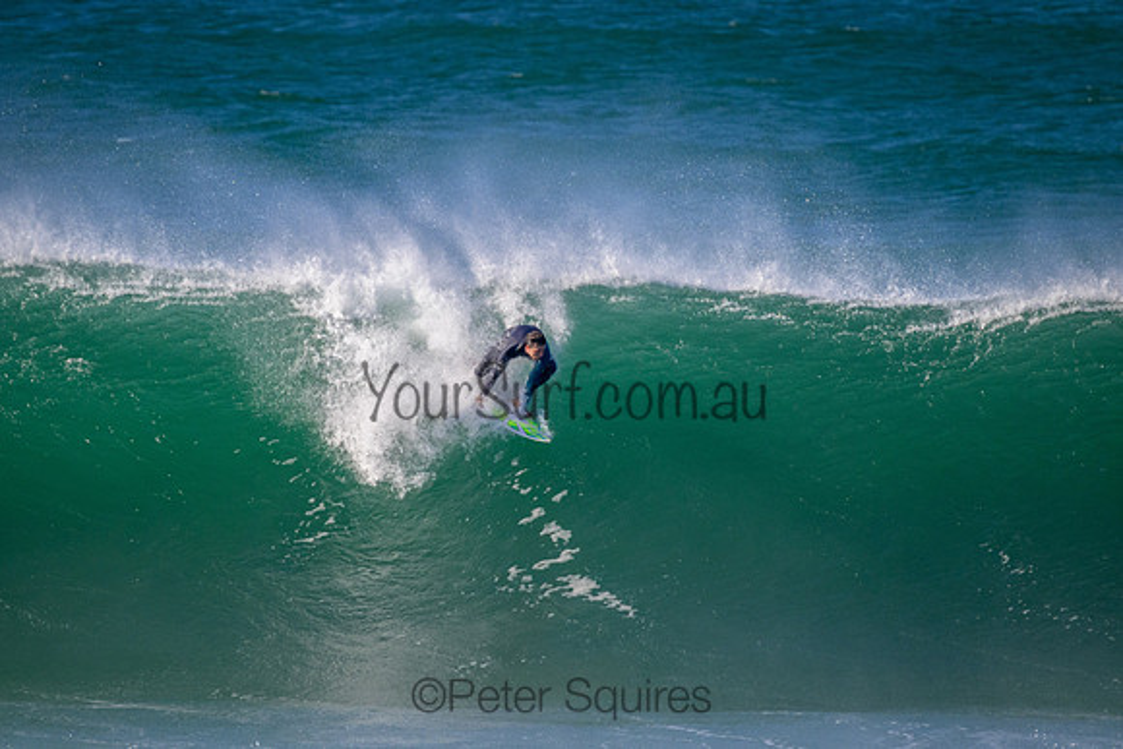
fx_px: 24960
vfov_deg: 1.7
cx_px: 562
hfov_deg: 2.6
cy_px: 374
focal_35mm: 800
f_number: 11
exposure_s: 1/2000
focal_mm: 800
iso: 2000
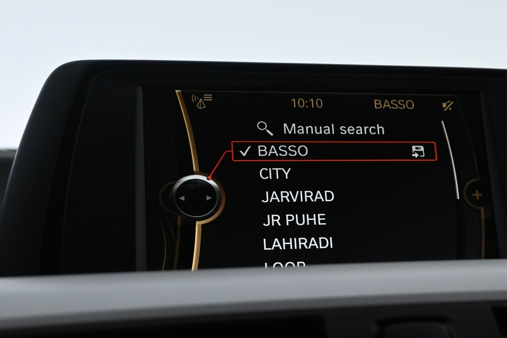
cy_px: 180
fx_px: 831
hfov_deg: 33.8
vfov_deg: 23.0
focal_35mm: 59
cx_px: 313
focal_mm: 30
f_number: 4.8
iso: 3200
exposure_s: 1/80
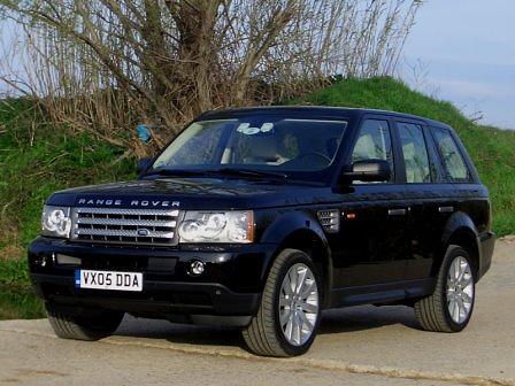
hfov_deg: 31.2
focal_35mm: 62
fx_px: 922
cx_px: 258
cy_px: 193
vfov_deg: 23.7
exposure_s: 1/160
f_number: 5.6
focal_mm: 10.2
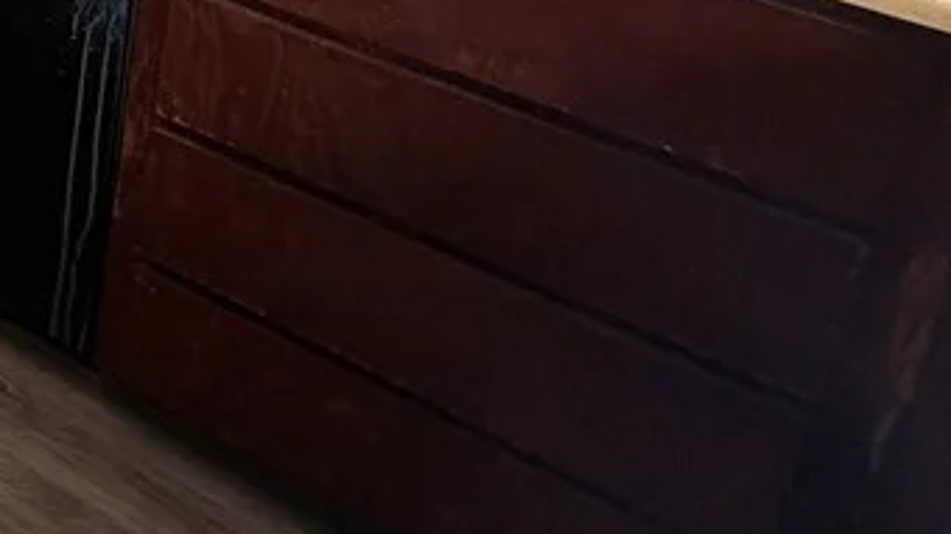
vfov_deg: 18.2
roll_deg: +0.0
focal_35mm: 46
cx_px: -358
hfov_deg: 31.3
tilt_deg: -15.1
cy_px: -512
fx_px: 1160
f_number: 2.2
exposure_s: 1/120
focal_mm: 2.22
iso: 200
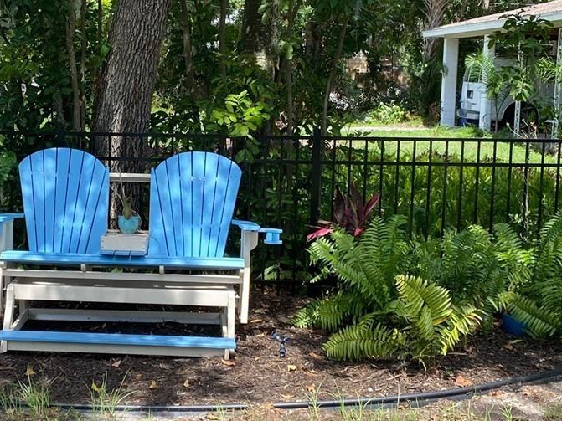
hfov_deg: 30.8
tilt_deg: -6.2
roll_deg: -1.9
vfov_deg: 23.6
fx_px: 1006
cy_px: 193
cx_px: 166
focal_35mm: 62
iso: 32
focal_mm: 4.25
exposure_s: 1/778
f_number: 1.8
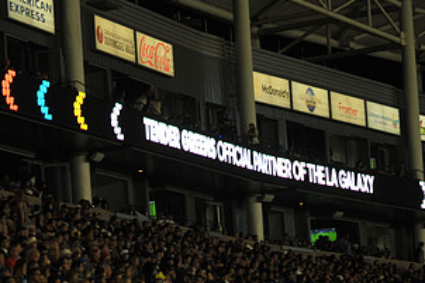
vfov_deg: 6.1
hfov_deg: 9.2
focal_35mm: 223
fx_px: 2631
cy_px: 217
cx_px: 220
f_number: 2.8
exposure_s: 1/1250
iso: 1250
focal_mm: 116
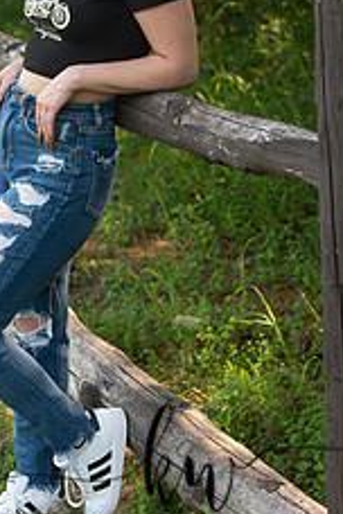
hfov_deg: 9.9
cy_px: 97
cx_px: 62
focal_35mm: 138
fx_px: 1972
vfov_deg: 14.8
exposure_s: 1/250
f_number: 4.5
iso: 400
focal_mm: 70
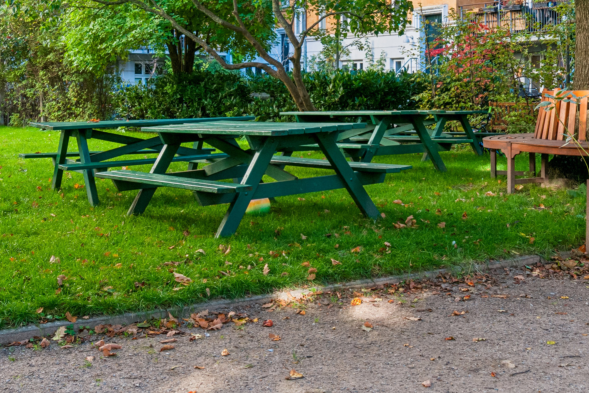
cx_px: 284
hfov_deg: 35.6
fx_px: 916
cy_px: 64
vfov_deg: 23.7
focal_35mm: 56
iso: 200
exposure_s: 1/20
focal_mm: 22
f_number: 10
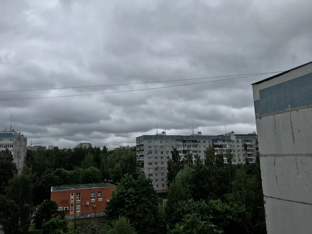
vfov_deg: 49.7
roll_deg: +1.2
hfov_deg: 63.4
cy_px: 117
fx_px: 252
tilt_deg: +10.1
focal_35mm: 28
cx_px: 156
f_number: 1.8
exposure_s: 1/1623
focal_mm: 3.99
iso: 20
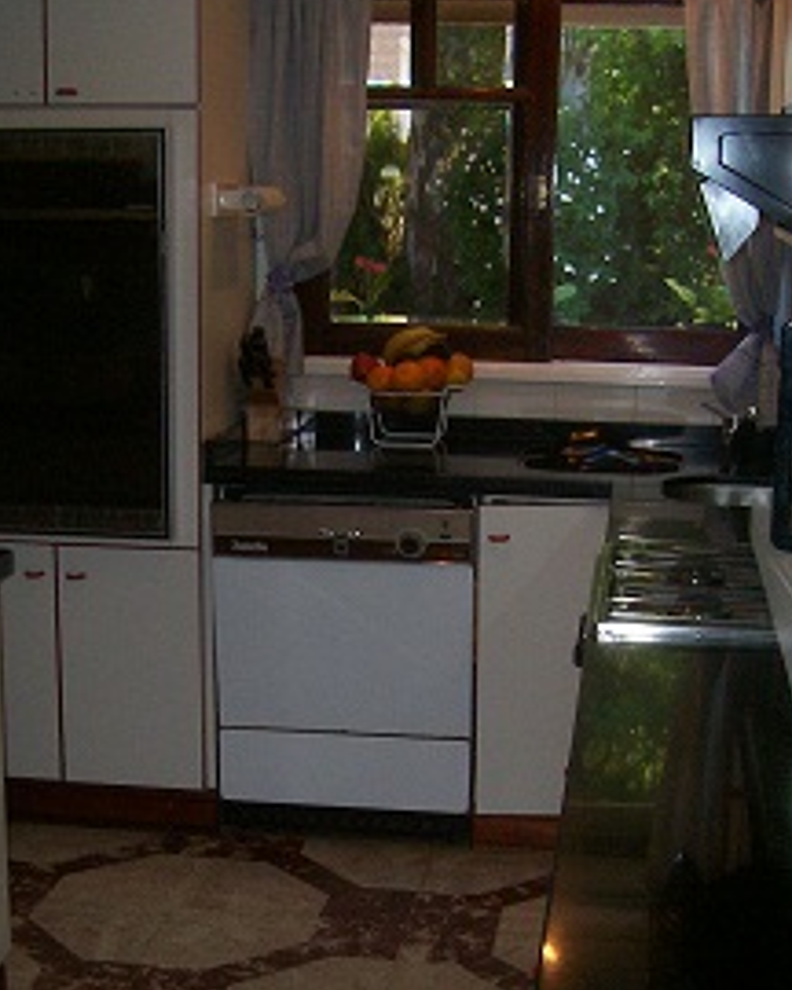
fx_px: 1846
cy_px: 645
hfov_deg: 24.2
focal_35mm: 63
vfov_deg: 29.8
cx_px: 334
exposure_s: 1/112
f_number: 2.7
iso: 140
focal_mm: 5.6
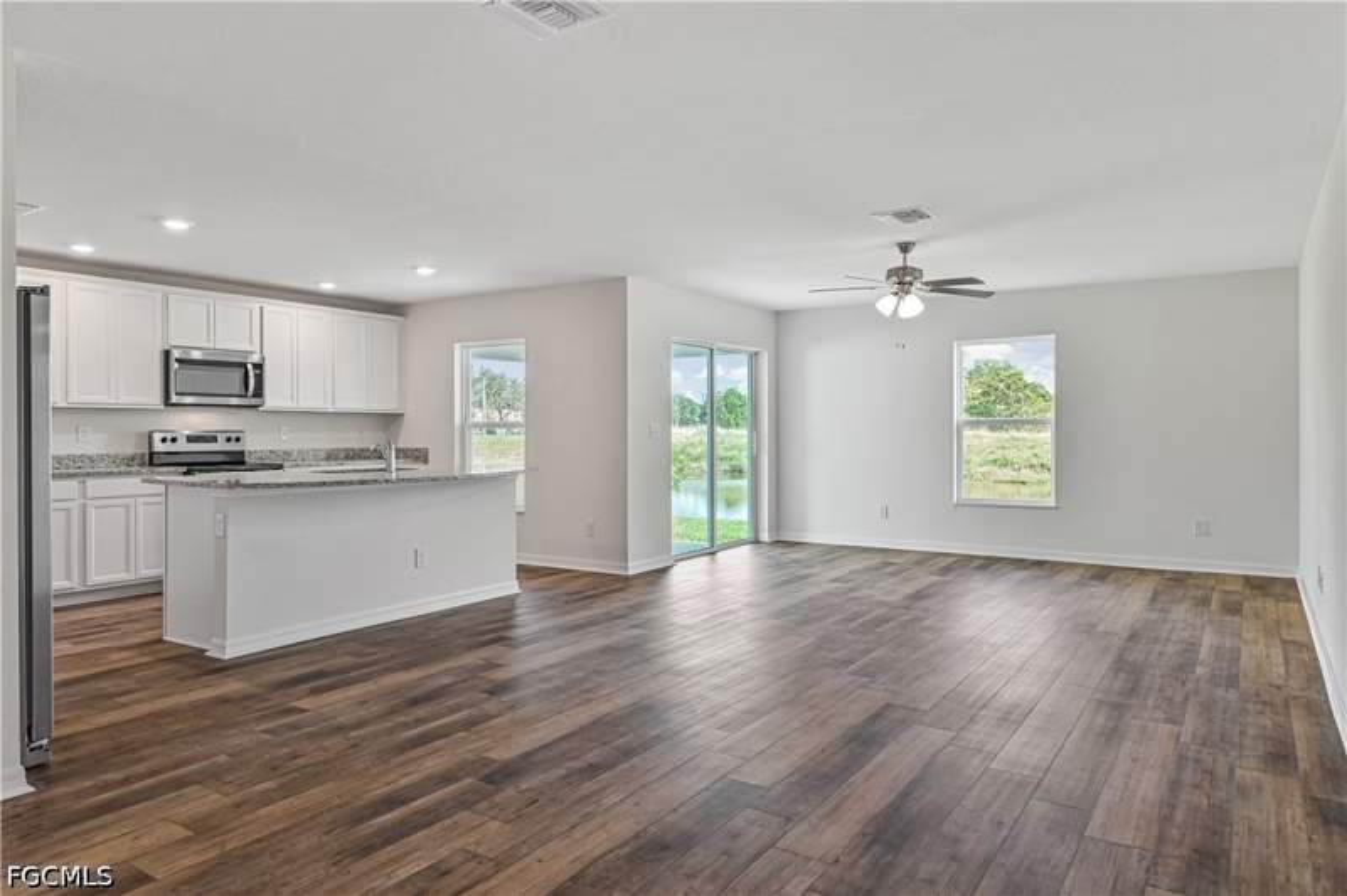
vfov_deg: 57.1
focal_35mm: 22
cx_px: 674
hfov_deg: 78.6
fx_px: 822
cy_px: 448
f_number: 6.3
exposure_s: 1/80
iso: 800
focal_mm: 22
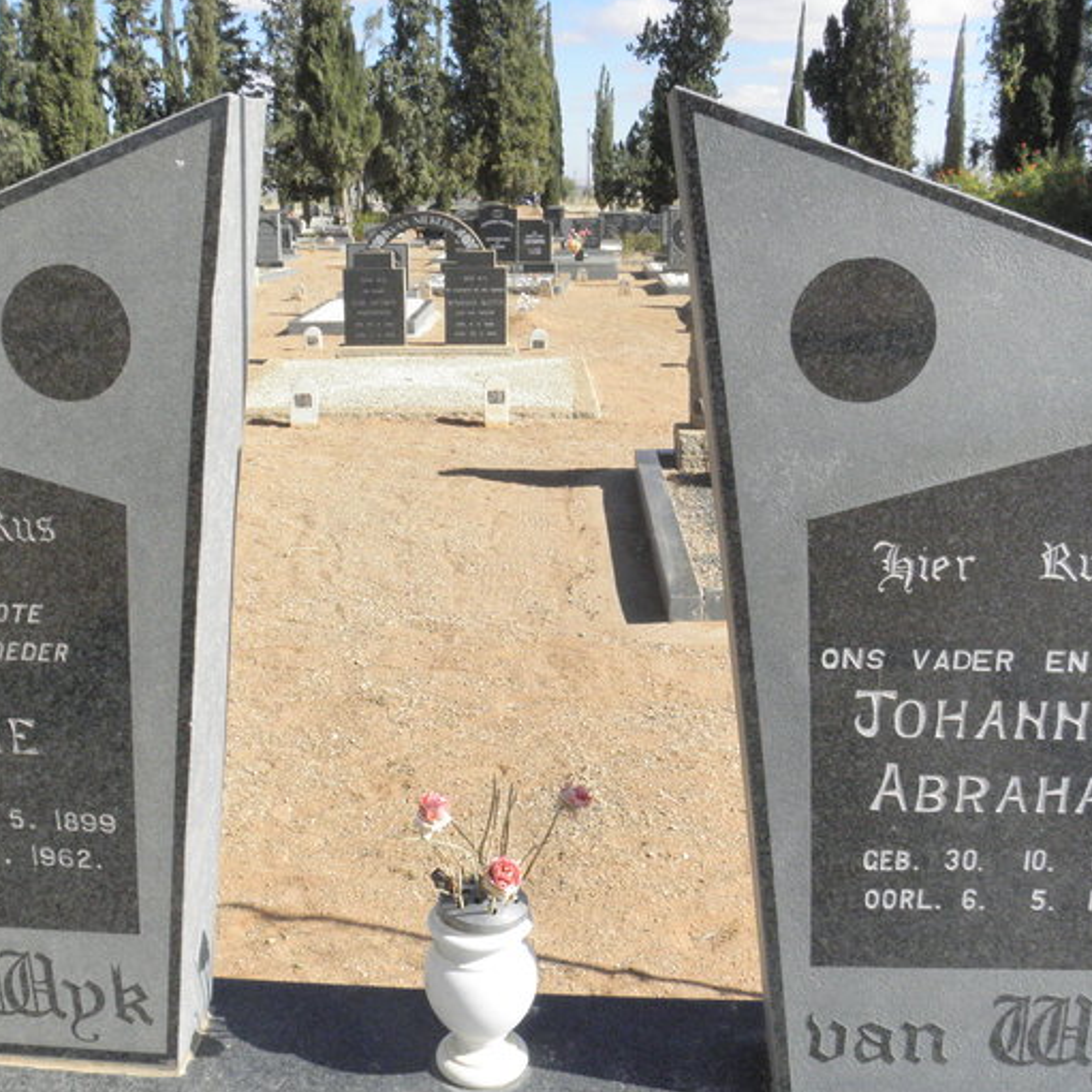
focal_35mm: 36
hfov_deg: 45.9
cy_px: 539
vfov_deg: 46.0
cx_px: 466
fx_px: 1285
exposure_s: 1/640
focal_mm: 4.6
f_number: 6.3
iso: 200
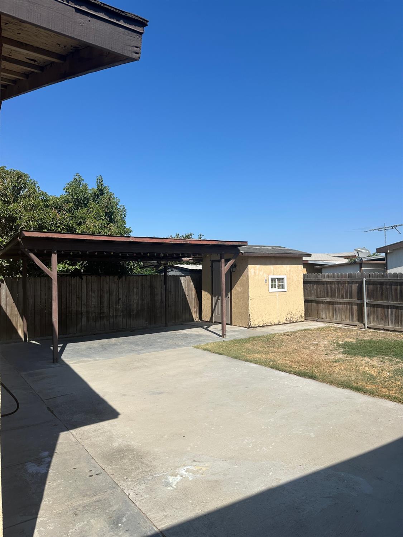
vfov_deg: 71.6
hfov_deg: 56.8
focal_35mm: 24
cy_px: 268
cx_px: 202
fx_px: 373
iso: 80
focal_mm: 6.86
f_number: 1.78
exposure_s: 1/6623
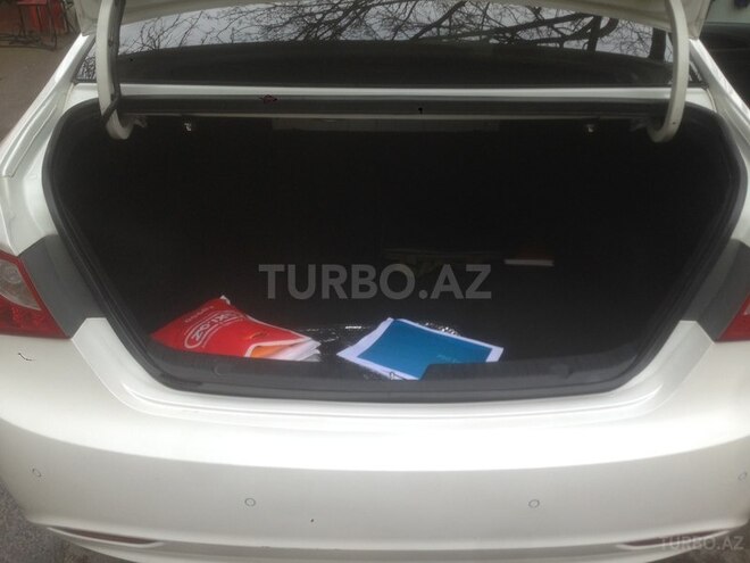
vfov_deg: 42.9
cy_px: 282
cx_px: 375
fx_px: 715
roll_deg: +0.9
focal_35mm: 33
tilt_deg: -27.6
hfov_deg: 55.4
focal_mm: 4.12
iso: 50
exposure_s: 1/184
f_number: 2.4
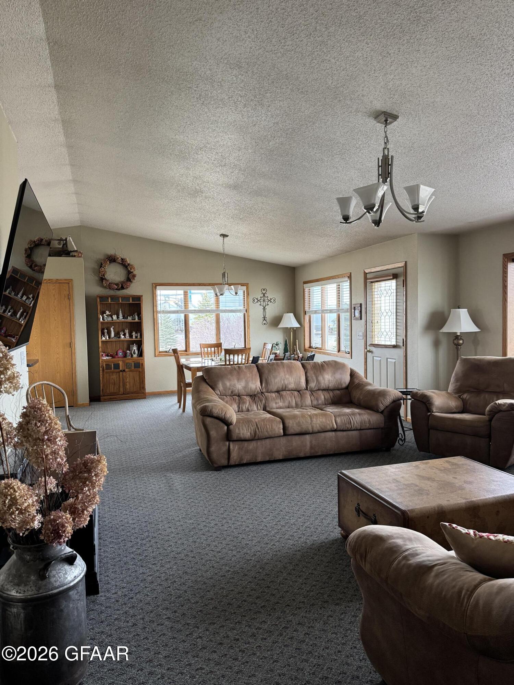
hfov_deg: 56.8
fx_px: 475
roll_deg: +1.0
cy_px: 342
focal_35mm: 24
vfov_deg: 71.6
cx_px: 257
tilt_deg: -2.6
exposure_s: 1/74
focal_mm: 6.76
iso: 200
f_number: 1.78
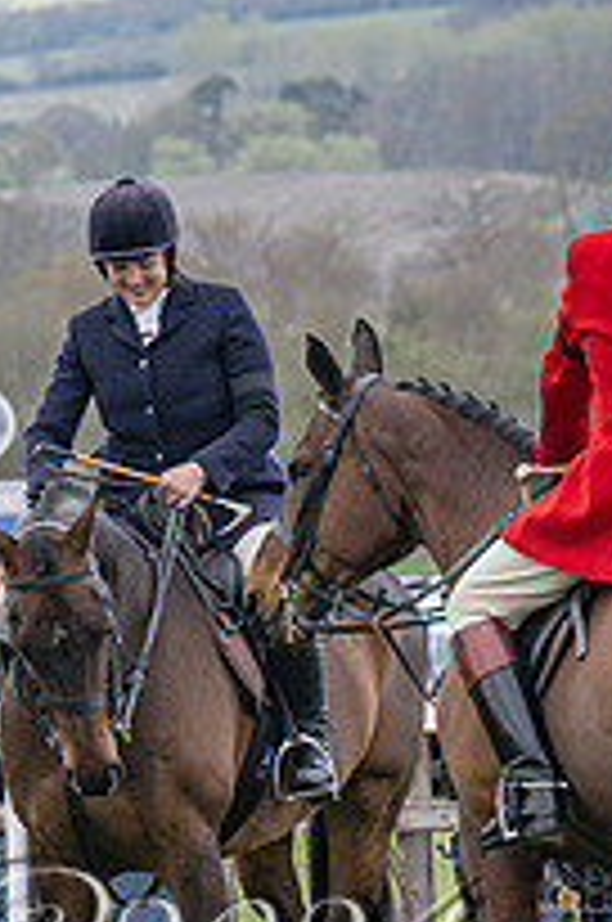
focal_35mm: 577
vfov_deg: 3.6
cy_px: 842
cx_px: 243
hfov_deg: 2.4
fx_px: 14762
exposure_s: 1/1250
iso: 400
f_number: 4.5
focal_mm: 110
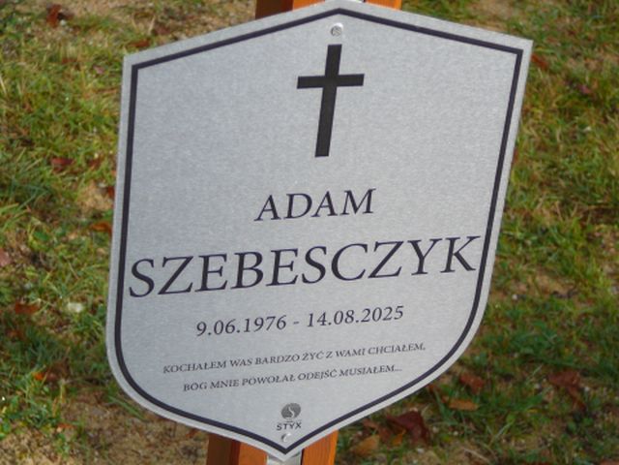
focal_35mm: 105
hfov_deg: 18.7
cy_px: 232
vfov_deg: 14.1
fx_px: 1878
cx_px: 310
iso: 80
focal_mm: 15.6
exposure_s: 1/400
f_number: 3.9
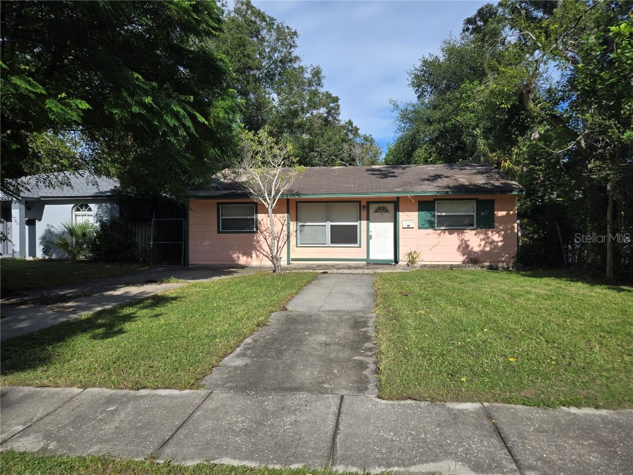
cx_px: 316
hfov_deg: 73.9
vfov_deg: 58.9
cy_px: 238
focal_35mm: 23
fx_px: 421
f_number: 1.8
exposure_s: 1/1983
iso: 25
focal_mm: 5.4
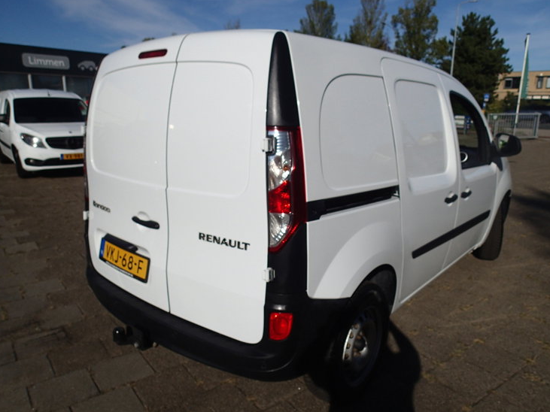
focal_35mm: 26
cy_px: 212
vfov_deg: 53.0
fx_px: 413
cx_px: 278
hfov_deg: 67.3
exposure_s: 1/640
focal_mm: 4.5
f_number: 8
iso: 100
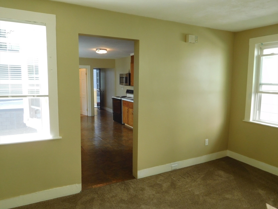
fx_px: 201
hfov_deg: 69.4
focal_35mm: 25
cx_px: 139
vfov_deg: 54.9
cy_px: 104
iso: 125
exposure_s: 1/50
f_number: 3.4
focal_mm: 4.5
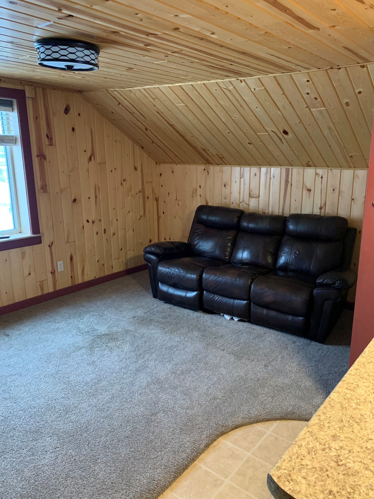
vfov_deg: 65.3
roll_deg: +0.7
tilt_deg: -14.7
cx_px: 187
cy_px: 256
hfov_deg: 51.4
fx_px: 389
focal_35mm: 27
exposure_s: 1/40
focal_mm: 4.25
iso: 400
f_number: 1.8
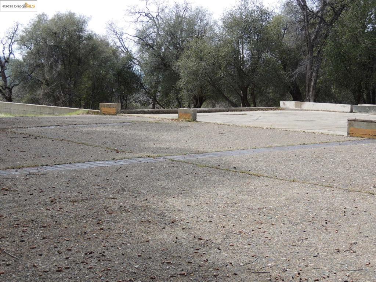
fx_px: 652
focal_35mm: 60
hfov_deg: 32.2
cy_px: 141
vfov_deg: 24.4
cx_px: 188
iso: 100
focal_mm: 10.7
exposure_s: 1/500
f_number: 3.7
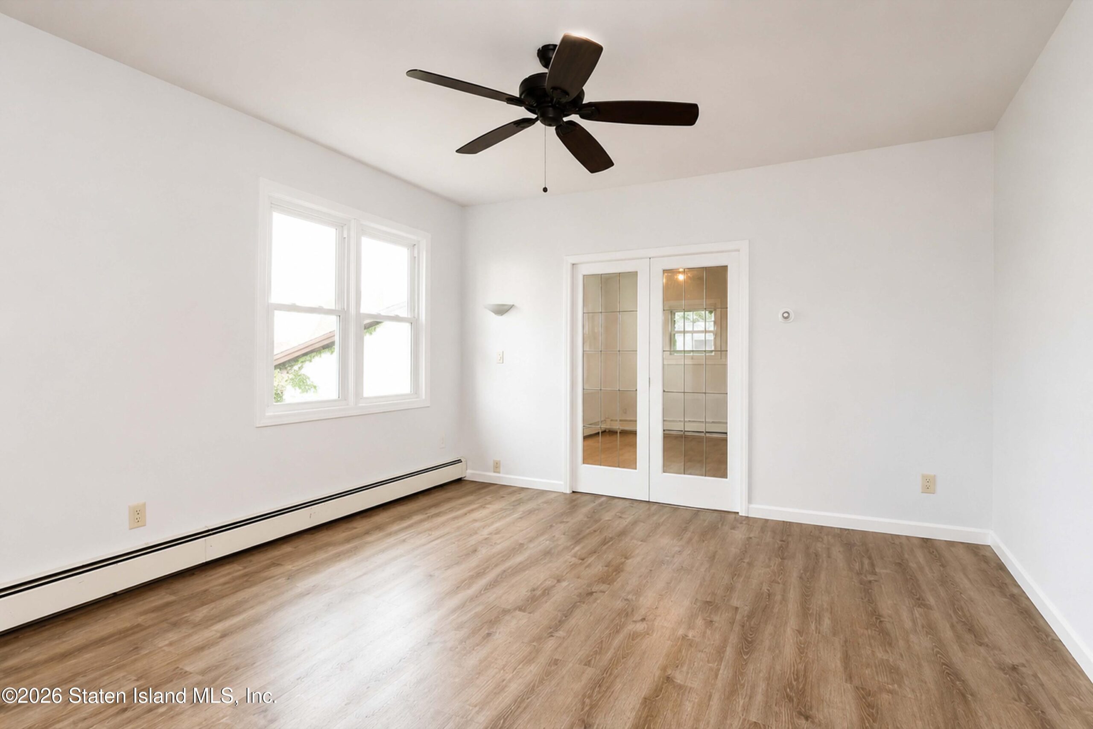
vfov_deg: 77.3
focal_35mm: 15
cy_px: 364
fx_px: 455
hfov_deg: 100.4
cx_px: 546
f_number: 8
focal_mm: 10
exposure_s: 1/80
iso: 1600
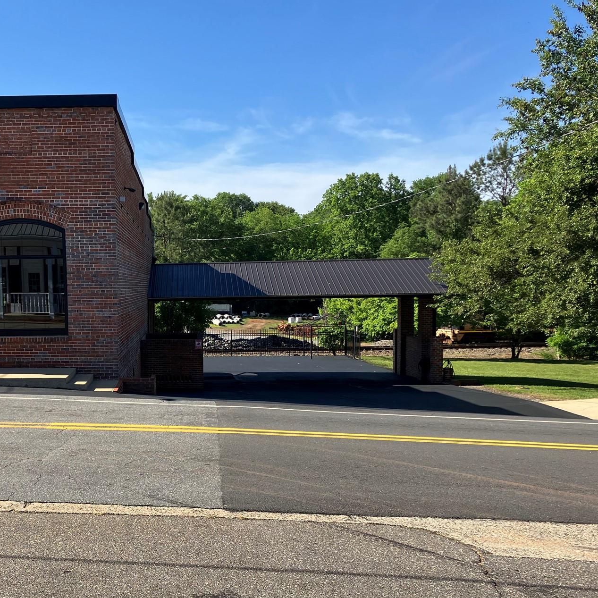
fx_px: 782
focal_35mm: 40
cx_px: 144
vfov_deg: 41.8
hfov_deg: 40.6
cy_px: 339
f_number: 1.8
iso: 32
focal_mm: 3.99
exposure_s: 1/1245
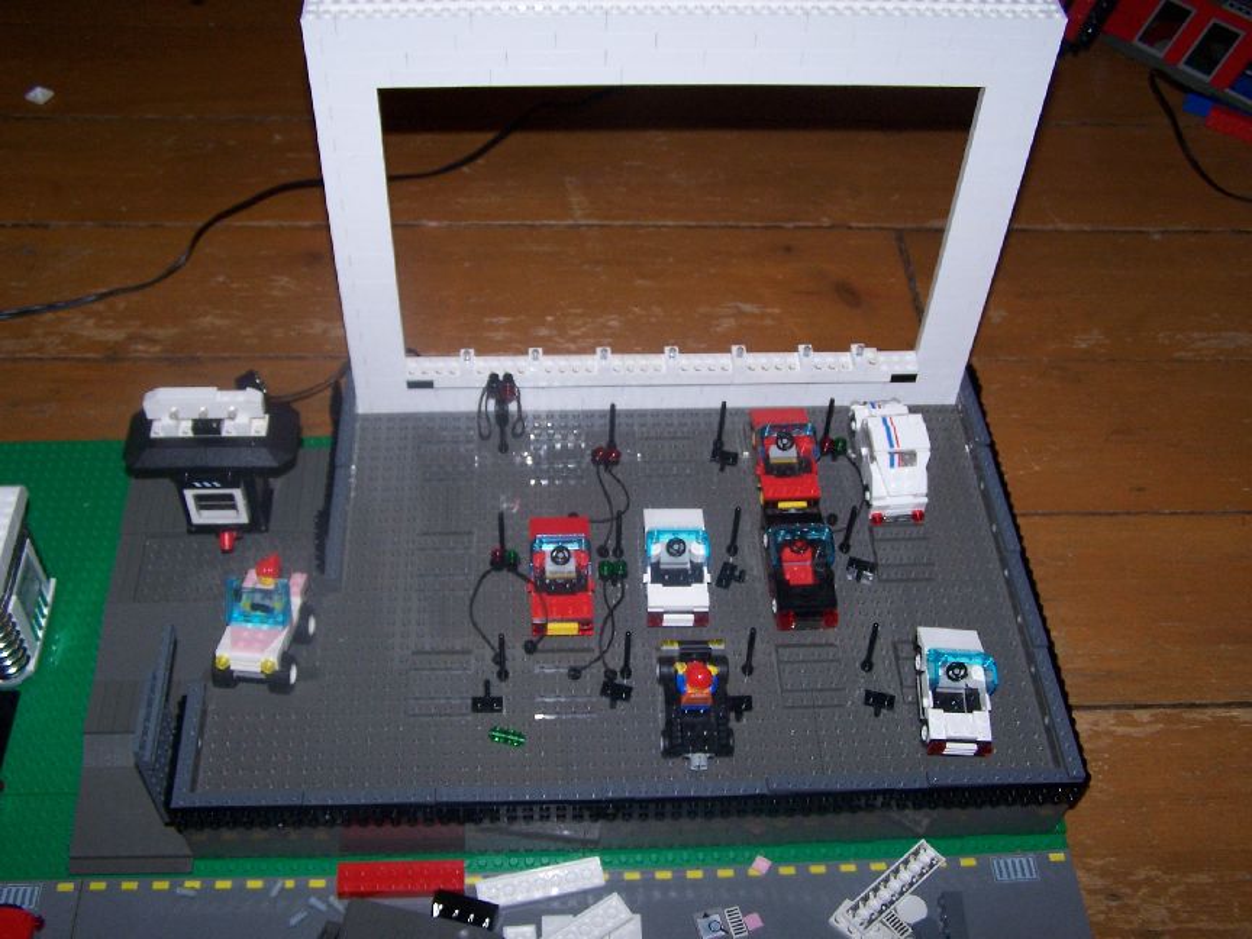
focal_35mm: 38
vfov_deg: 37.7
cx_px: 626
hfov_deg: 49.0
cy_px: 470
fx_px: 1374
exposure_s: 1/60
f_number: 2.8
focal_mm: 6.3
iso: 140
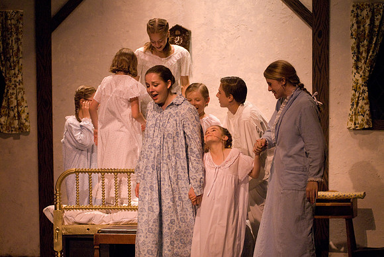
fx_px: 1281
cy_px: 128
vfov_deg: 11.4
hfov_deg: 17.0
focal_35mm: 120
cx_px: 192
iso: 1600
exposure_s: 1/160
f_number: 2.8
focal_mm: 80
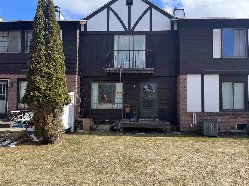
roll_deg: -0.2
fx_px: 187
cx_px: 124
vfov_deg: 53.1
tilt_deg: +3.2
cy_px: 93
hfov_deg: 67.3
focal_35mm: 26
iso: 50
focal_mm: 5.1
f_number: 1.6
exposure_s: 1/1580
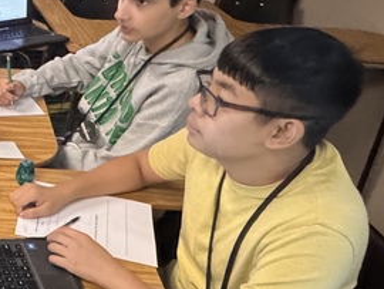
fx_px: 588
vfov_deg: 27.5
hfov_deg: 29.2
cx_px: -117
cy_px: 168
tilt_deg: -33.4
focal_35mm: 53
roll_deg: +0.1
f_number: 2.2
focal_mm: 2.22
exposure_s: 1/30
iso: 1250
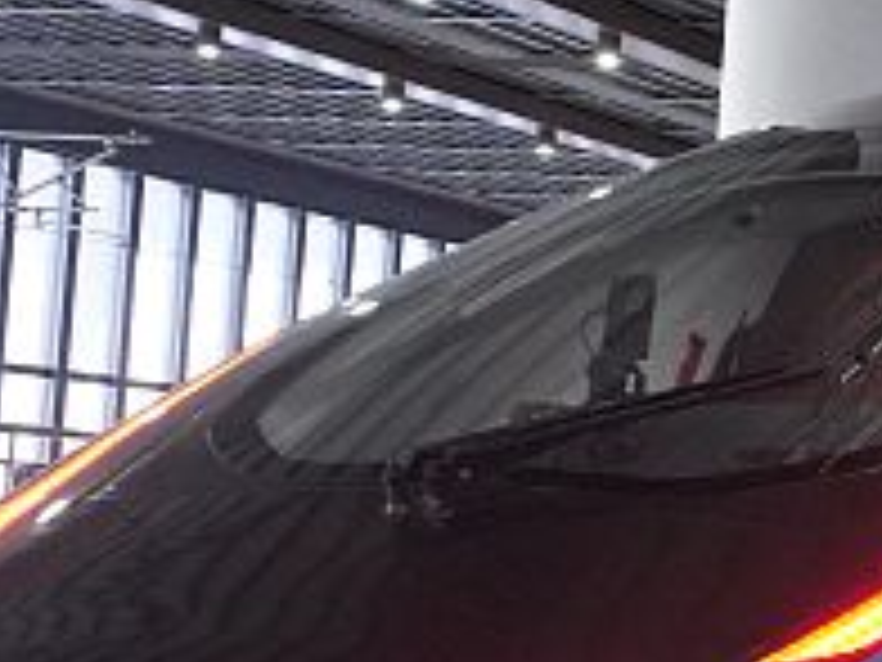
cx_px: 1395
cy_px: 311
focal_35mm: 141
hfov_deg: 13.1
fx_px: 3593
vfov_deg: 10.5
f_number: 6.3
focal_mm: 24
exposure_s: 1/100
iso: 5000
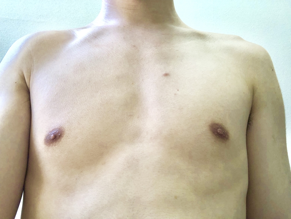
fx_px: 269
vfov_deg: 44.2
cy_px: 110
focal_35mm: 32
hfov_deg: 56.8
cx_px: 146
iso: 64
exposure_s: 1/50
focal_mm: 2.87
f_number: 2.2
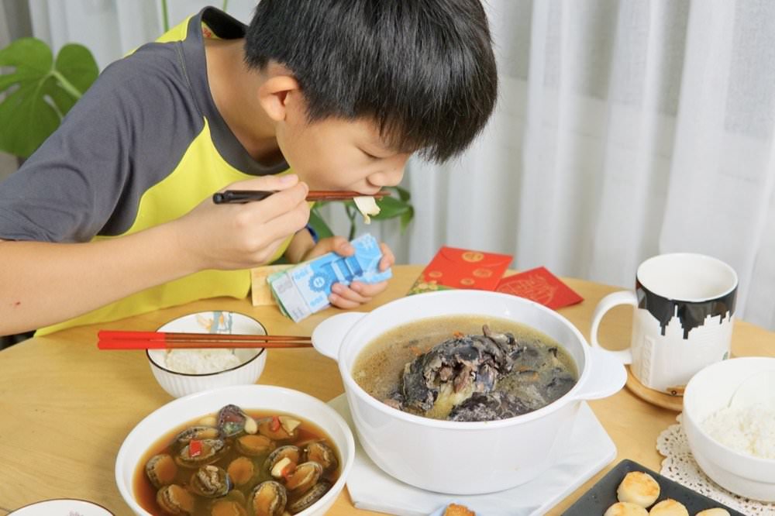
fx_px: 968
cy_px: 258
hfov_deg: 43.6
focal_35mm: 45
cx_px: 388
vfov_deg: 29.8
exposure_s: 1/160
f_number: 4
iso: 800
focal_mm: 30
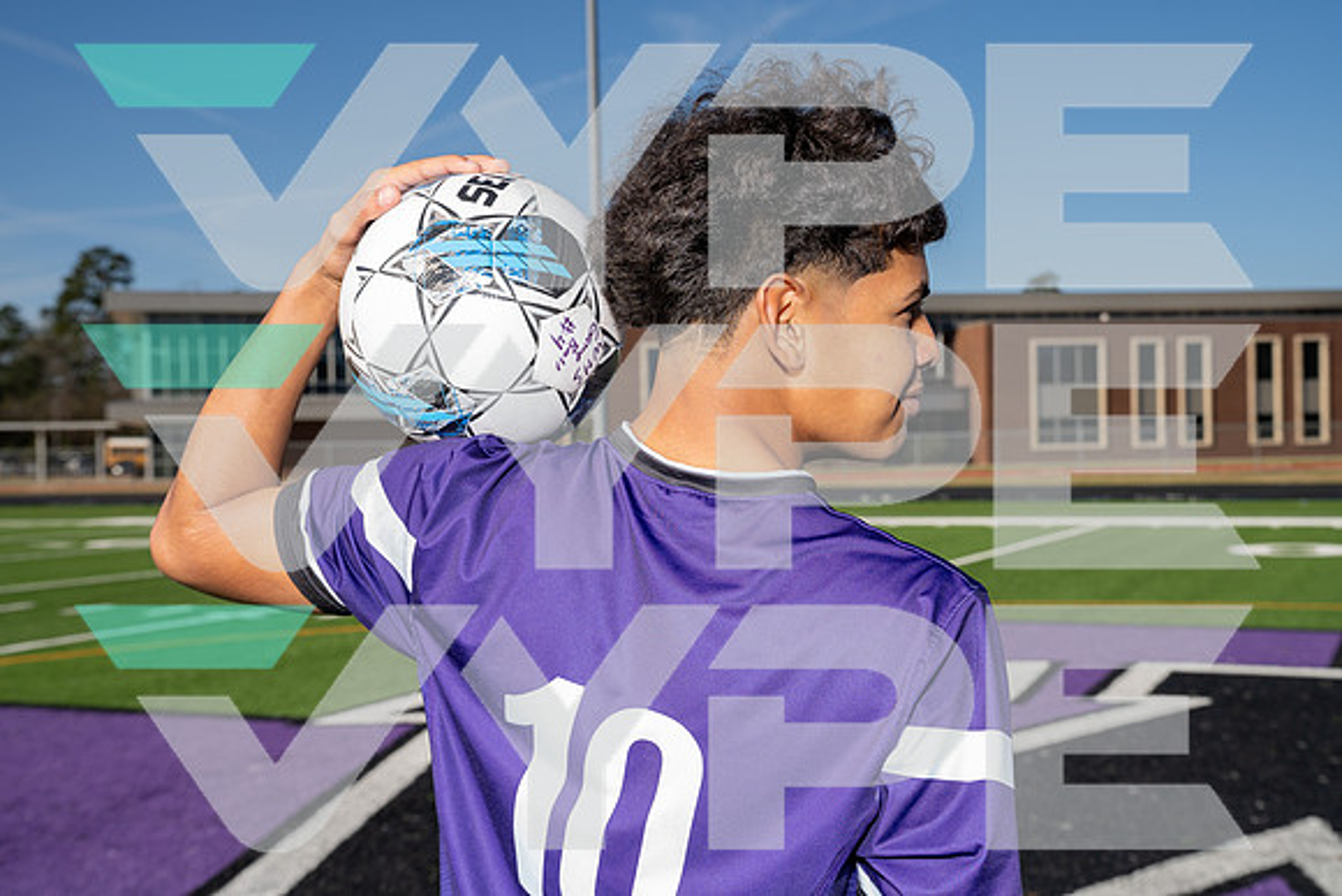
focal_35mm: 47
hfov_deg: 41.9
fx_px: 1752
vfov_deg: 28.7
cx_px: 671
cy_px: 448
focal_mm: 47
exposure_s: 1/250
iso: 100
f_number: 8
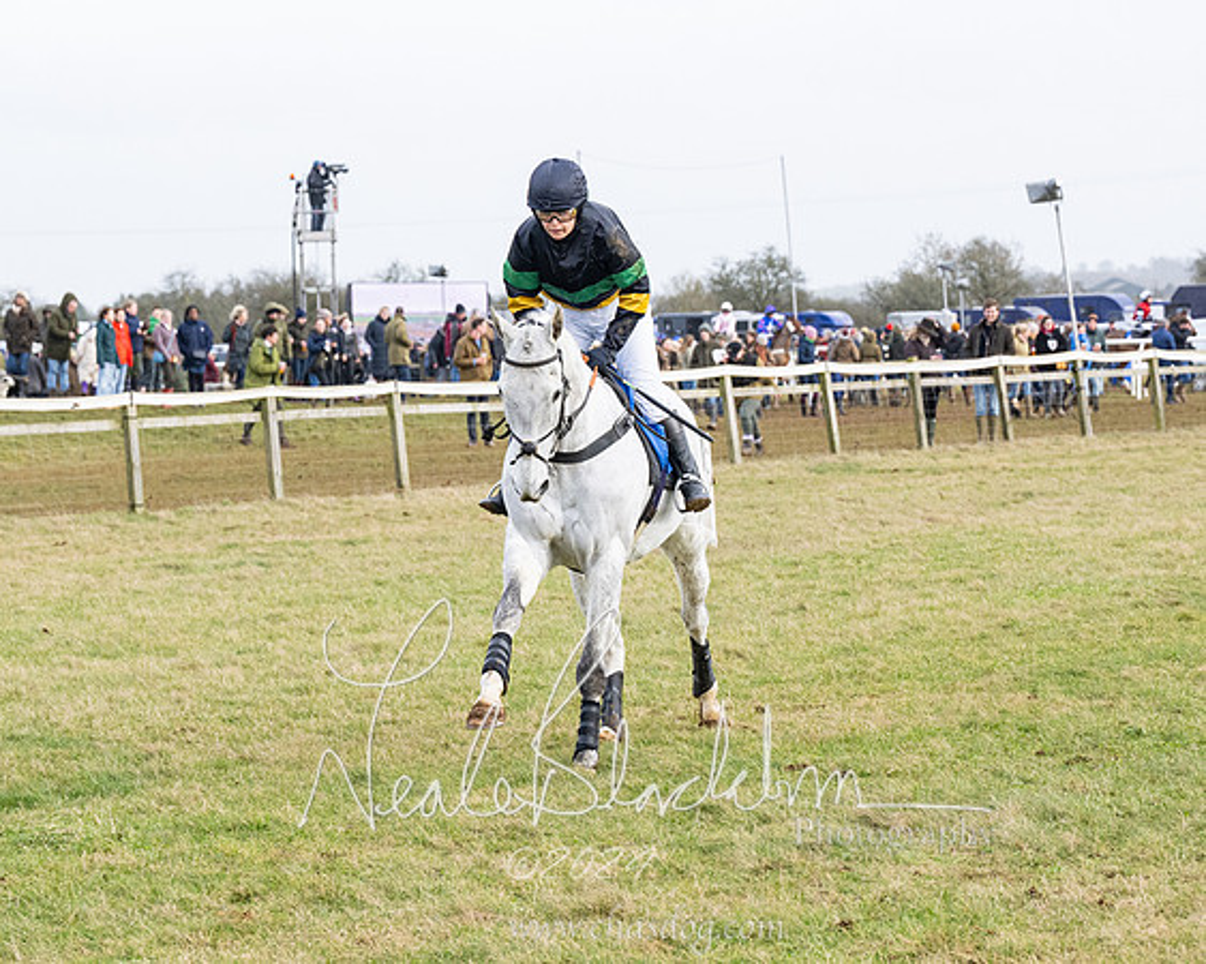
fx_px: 4583
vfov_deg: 12.0
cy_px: 482
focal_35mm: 128
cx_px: 603
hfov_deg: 15.0
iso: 800
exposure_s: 1/1250
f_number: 5
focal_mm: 76
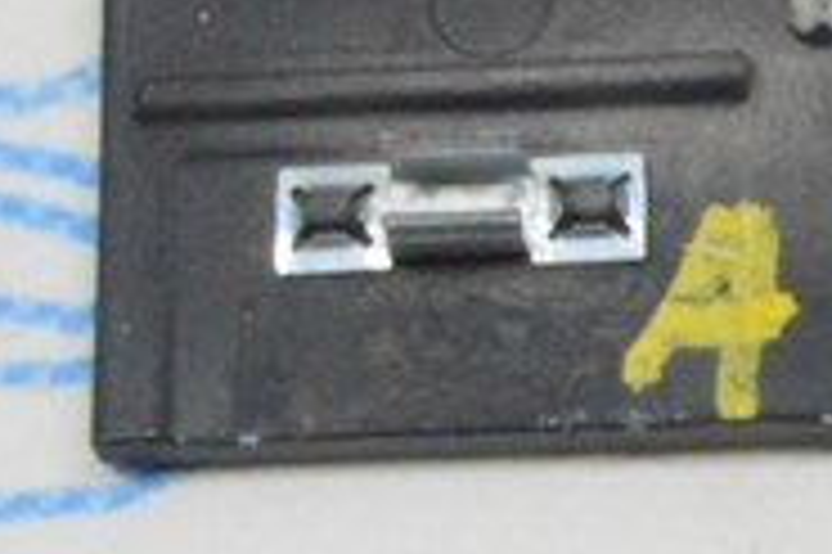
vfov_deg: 4.7
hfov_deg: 6.9
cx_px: 1628
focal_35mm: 291
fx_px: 6714
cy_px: -70
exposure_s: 1/20
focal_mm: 35
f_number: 20
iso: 6400
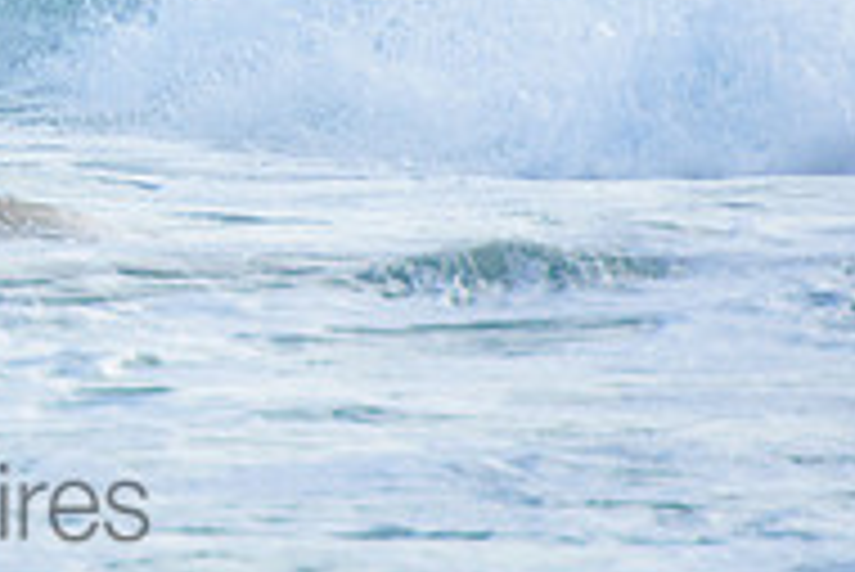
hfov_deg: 1.1
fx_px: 43423
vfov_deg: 0.8
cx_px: -198
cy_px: -245
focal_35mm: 1827
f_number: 5.6
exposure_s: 1/2000
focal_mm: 400
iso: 360
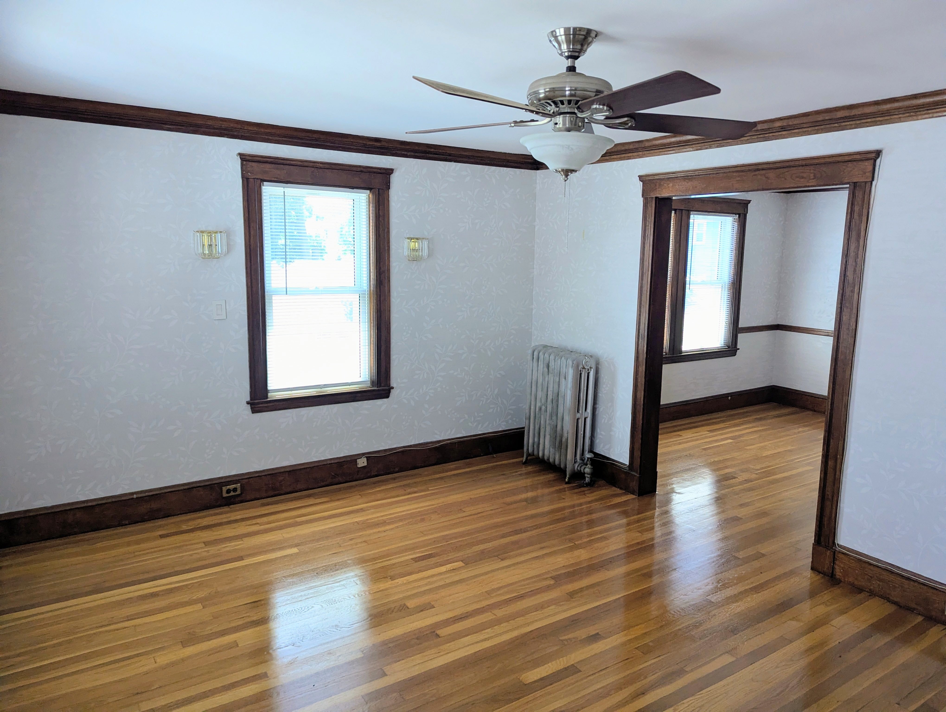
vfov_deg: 56.9
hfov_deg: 71.5
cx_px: 473
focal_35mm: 24
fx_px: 657
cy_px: 356
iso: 398
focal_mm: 6.81
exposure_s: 1/505
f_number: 1.85
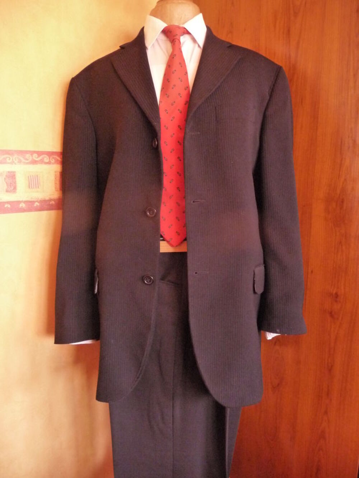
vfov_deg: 63.4
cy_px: 239
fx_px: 387
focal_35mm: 28
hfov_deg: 49.8
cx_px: 180
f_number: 3.3
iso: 800
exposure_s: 1/20
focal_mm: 4.7
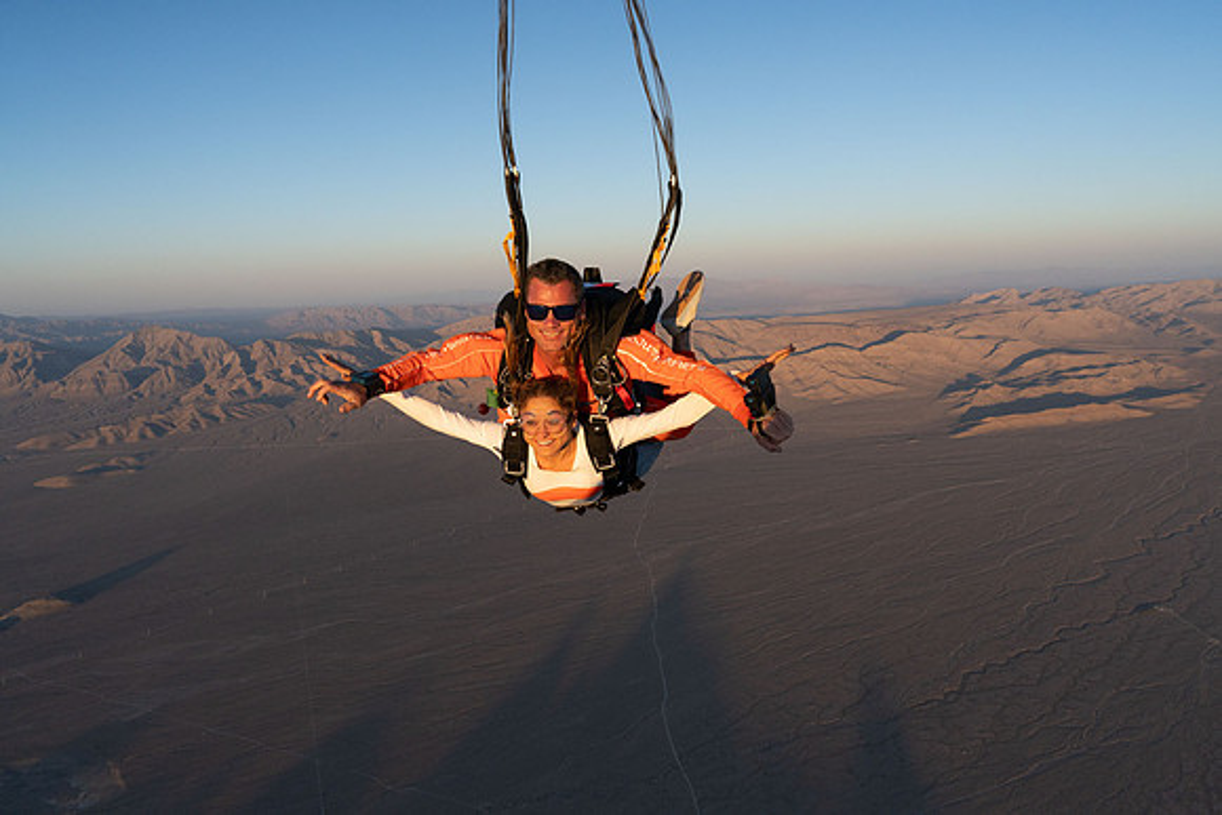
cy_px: 408
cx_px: 611
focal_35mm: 24
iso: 1250
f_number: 6.3
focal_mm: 24
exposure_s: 1/2000
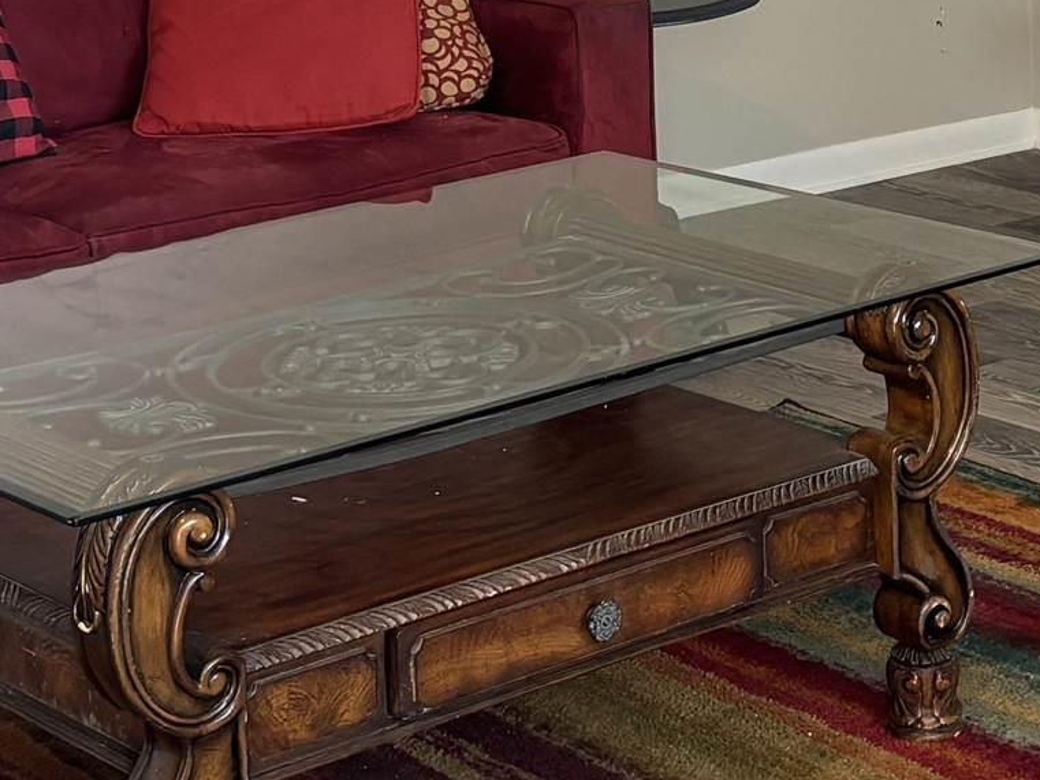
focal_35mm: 105
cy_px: -94
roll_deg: +1.4
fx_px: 3155
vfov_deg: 13.8
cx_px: 722
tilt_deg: -6.9
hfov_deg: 18.6
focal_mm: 5.96
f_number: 1.6
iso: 160
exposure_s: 1/60
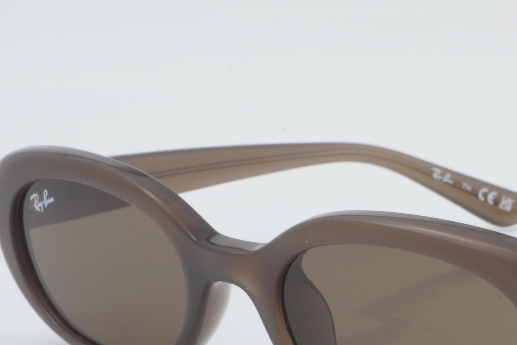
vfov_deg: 9.2
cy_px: 304
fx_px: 2138
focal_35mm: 149
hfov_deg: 13.7
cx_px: 456
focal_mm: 55
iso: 100
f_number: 32
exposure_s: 1/3
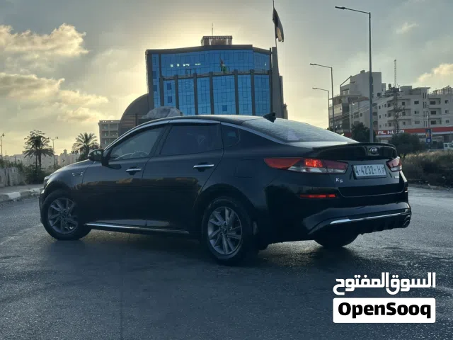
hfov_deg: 39.7
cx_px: 226
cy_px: 170
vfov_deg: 30.3
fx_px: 628
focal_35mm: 48
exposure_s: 1/4785
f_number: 1.78
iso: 64
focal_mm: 6.86
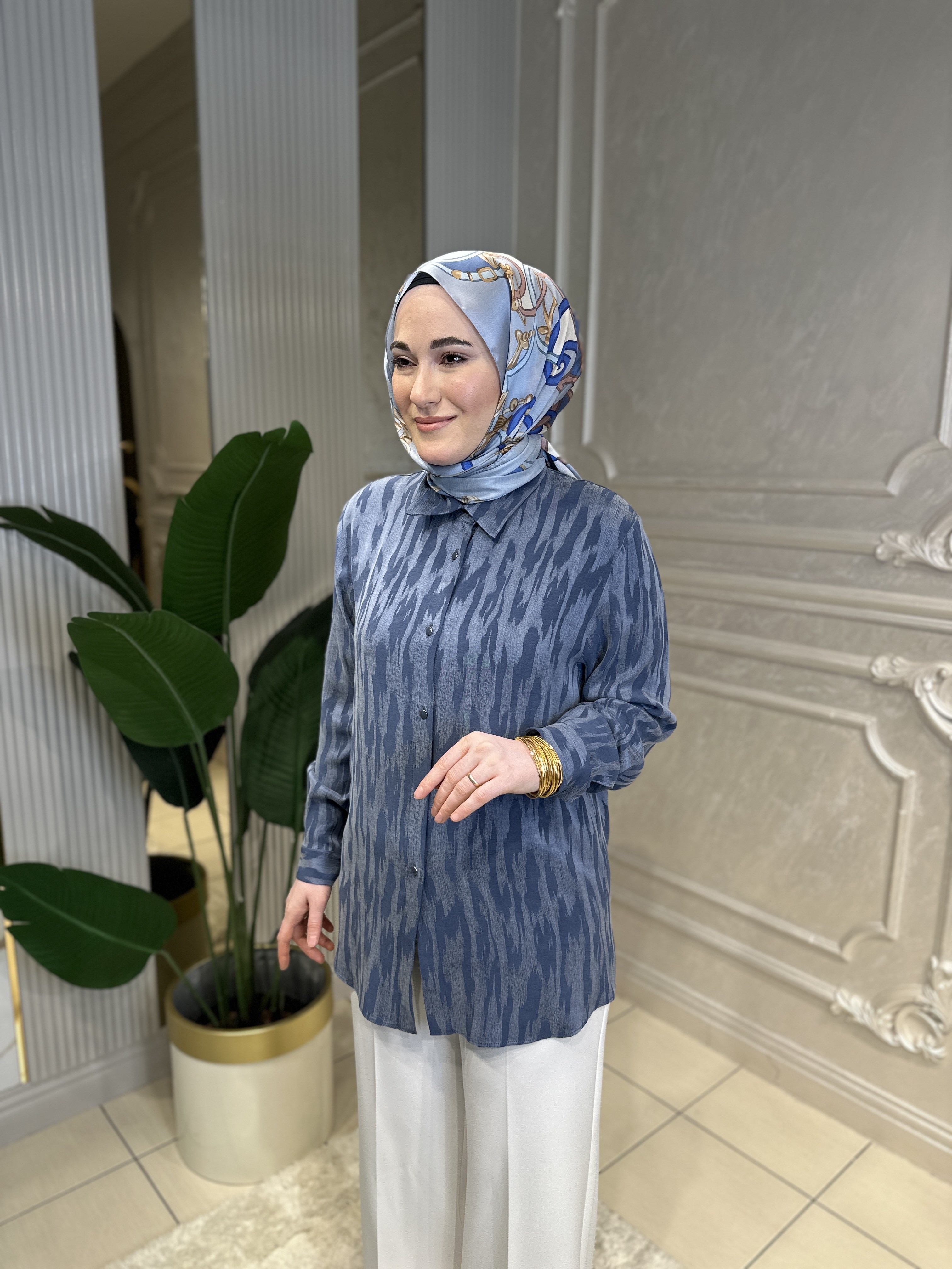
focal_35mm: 24
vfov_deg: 71.6
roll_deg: -0.6
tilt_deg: -10.7
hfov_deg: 56.8
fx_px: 880
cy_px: 634
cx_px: 476
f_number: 1.78
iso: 80
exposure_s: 1/419
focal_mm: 6.86
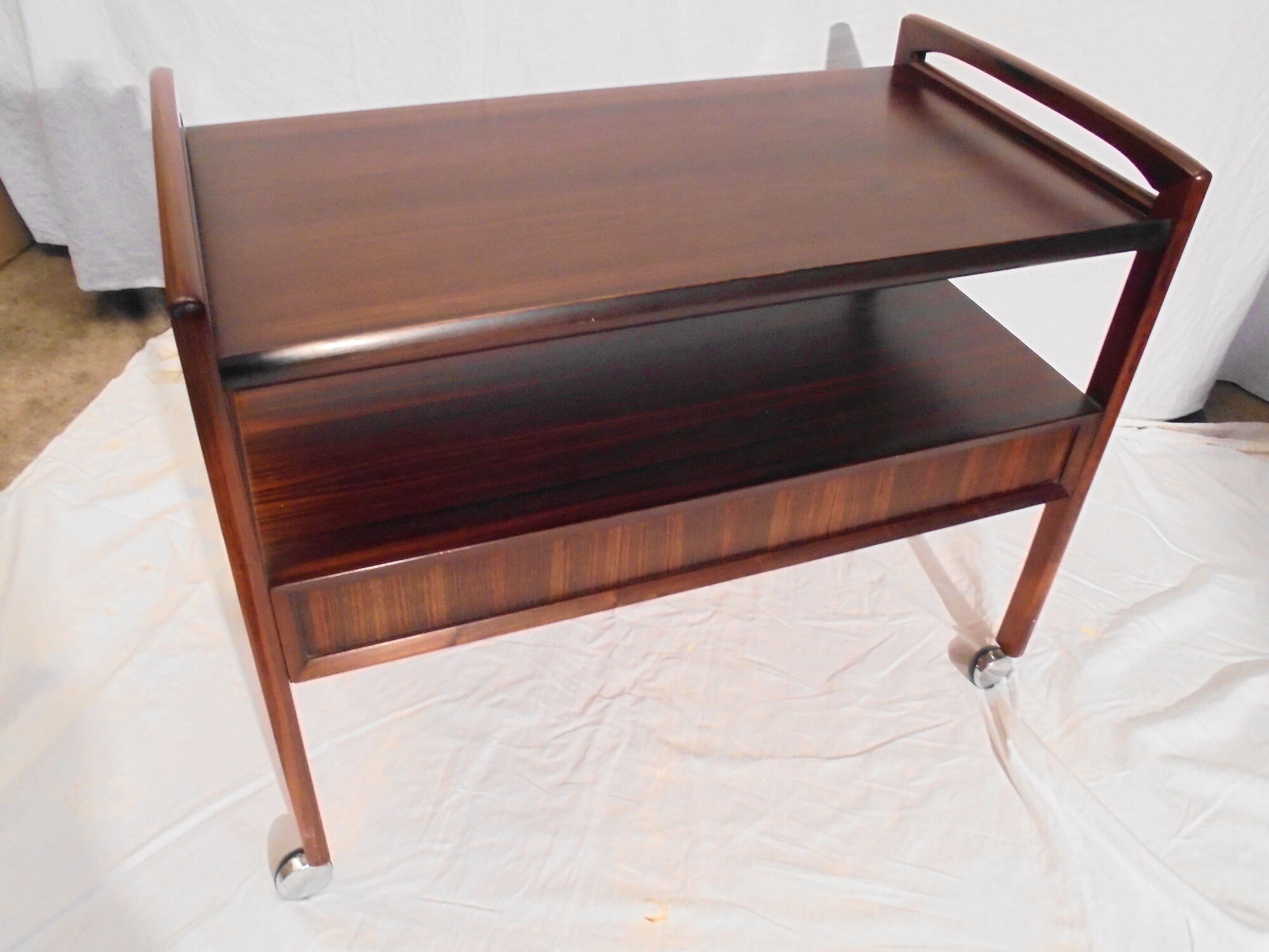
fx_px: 1063
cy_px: 476
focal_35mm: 29
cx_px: 634
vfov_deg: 48.2
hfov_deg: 61.7
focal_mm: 5.3
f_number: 3.7
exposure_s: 1/15
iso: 400
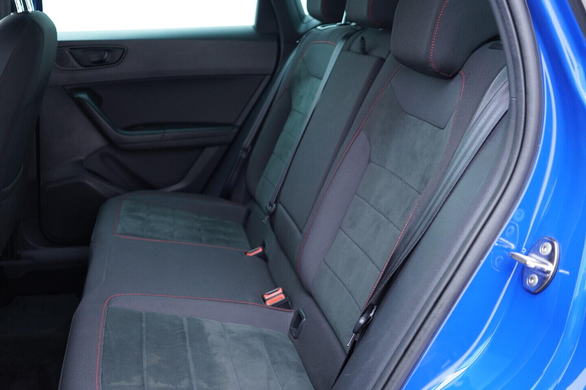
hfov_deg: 53.1
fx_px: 586
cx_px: 293
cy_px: 195
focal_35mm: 36
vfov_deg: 36.9
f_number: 2.8
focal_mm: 24
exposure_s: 1/40
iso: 500
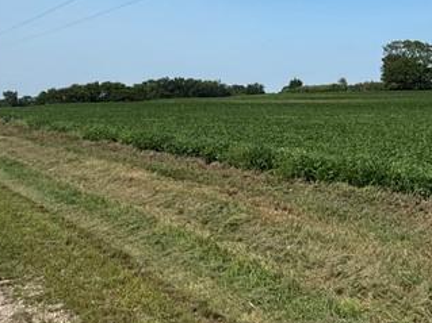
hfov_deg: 40.8
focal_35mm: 45
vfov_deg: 29.9
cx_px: 326
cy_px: -4
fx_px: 561
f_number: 2.2
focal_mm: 2.22
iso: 50
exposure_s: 1/2415
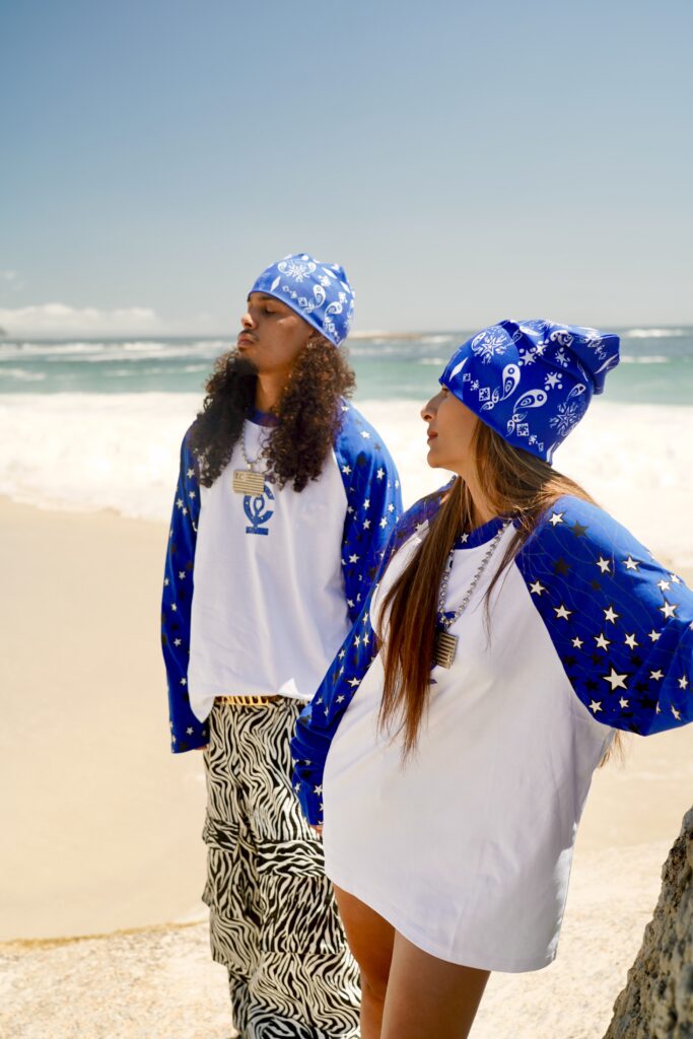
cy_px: 520
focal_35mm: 41
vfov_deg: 47.4
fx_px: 1183
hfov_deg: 32.6
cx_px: 346
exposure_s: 1/60
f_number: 4.5
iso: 100
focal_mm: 41
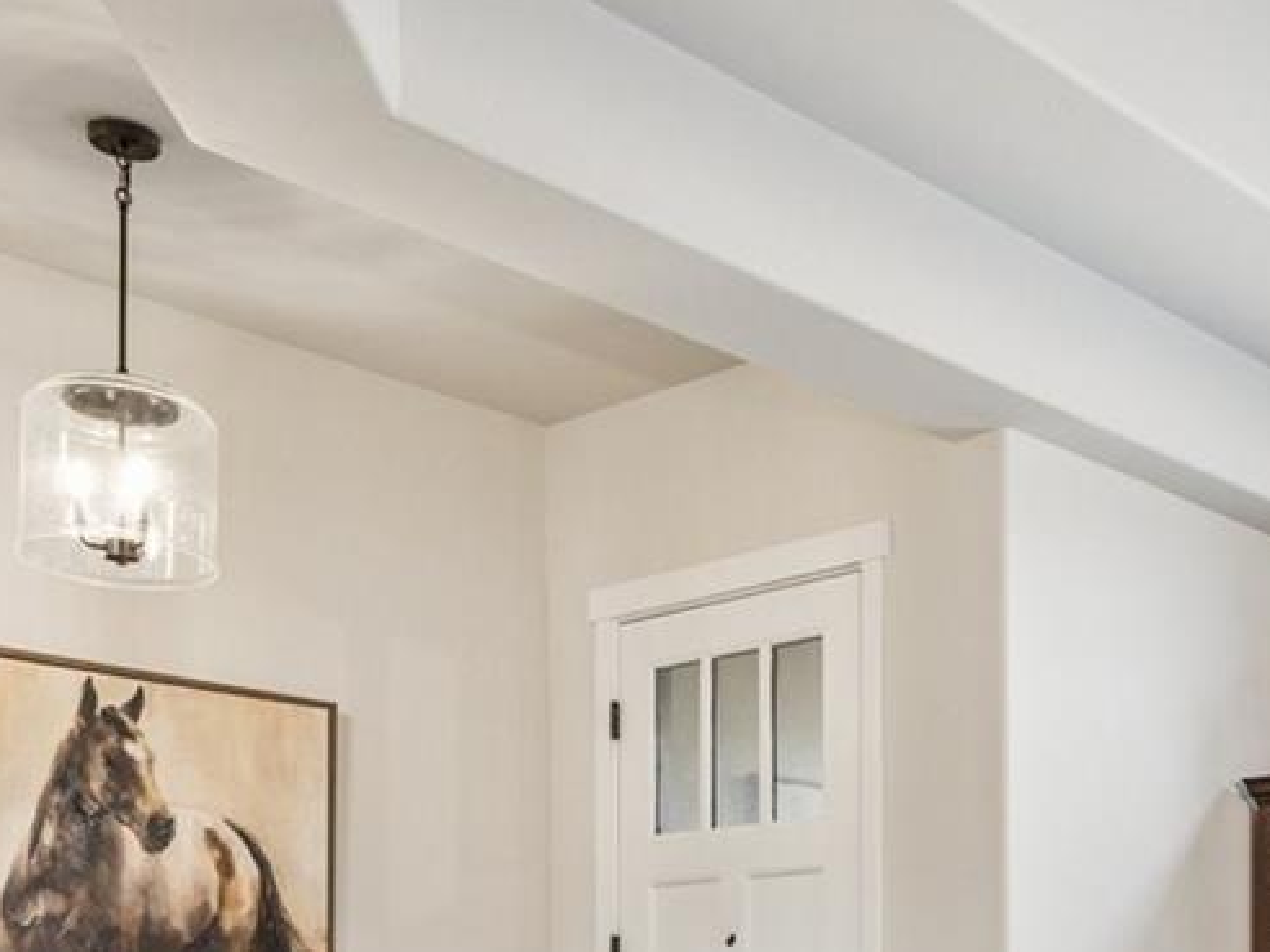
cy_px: 1042
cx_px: 1061
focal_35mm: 52
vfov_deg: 26.1
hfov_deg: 35.6
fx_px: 1892
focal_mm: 16.5
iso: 800
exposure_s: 1/5
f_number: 11
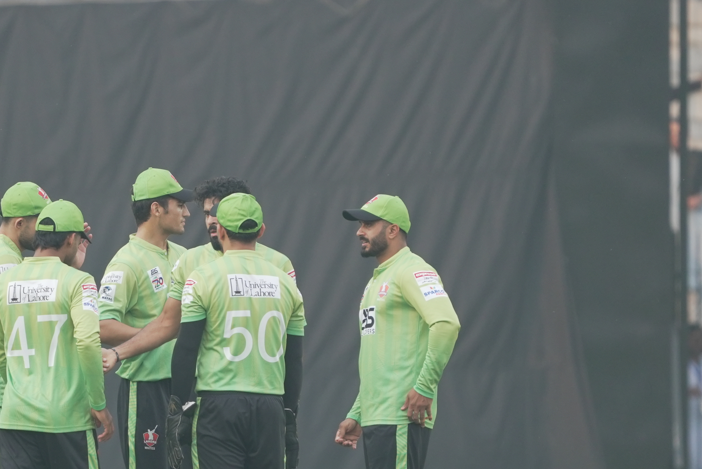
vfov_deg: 1.4
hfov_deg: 2.0
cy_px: 324
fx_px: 19646
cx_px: 197
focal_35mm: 1007
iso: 2000
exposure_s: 1/1250
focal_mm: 600
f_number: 6.3
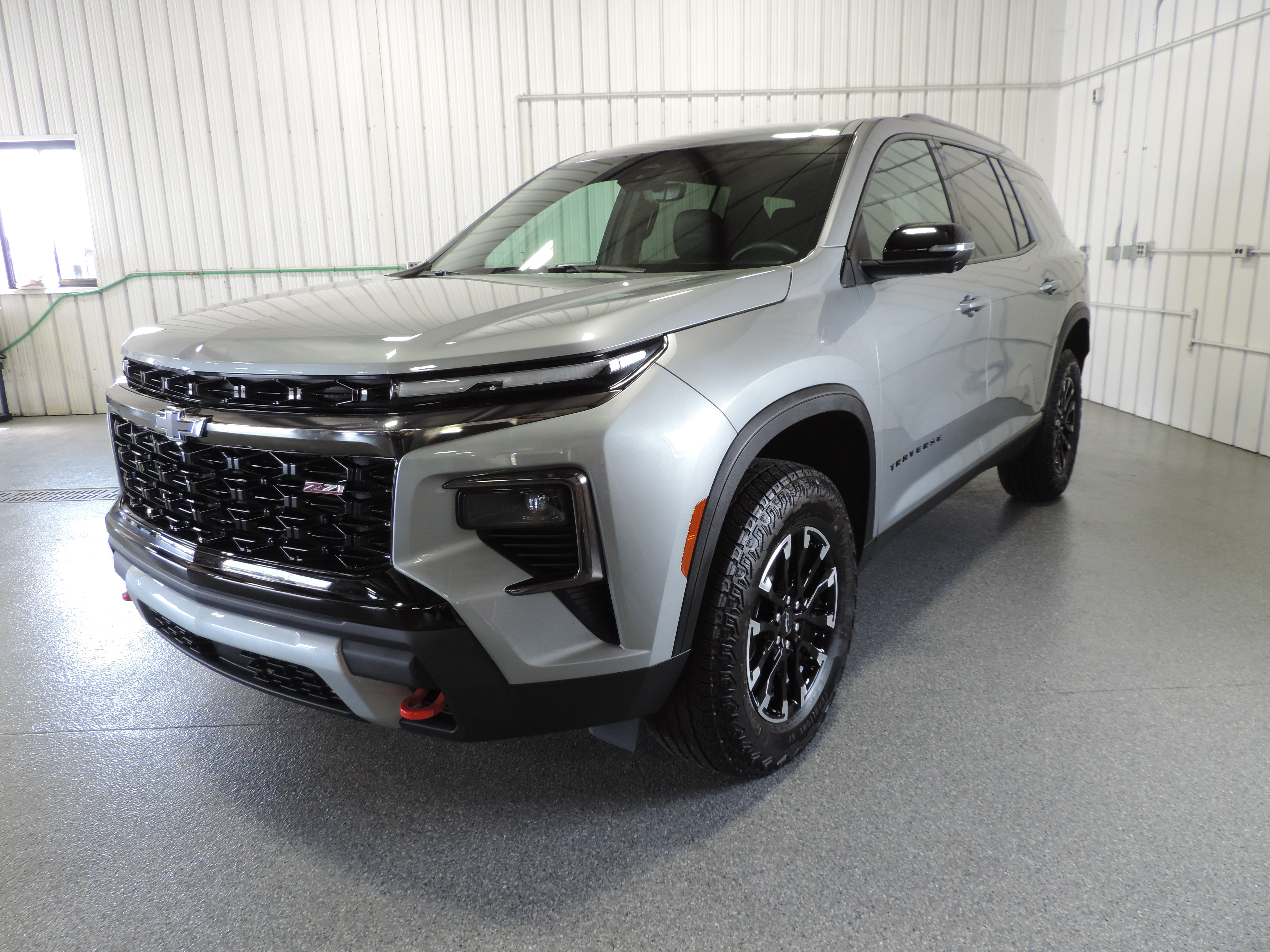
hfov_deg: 71.6
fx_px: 881
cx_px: 635
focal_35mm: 24
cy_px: 476
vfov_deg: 56.8
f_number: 3
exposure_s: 1/30
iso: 180
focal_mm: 4.3
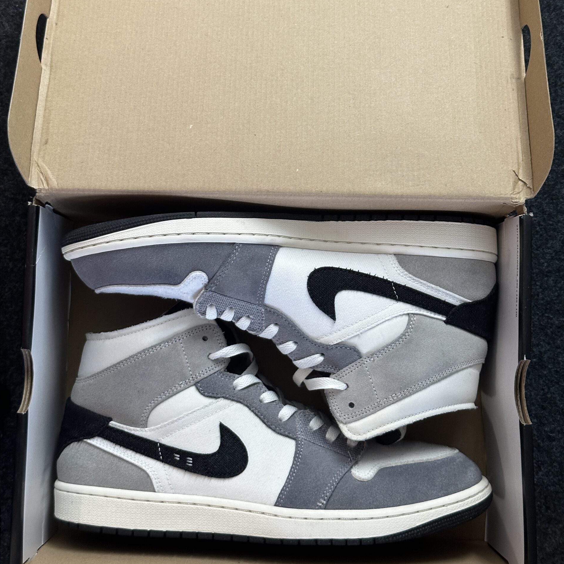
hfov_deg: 30.0
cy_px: 224
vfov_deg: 30.0
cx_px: 282
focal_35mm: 57
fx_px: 1051
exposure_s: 1/50
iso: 200
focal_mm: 6.86
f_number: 1.78
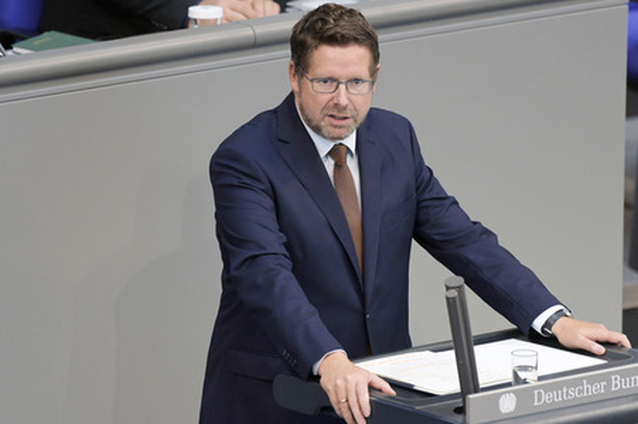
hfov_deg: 5.3
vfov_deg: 3.5
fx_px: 6906
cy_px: 212
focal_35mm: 390
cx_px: 319
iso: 8000
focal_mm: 390
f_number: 5.6
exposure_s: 1/400
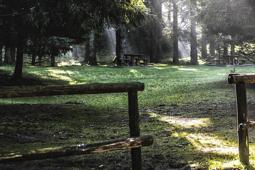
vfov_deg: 16.2
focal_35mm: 82
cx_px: 208
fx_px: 581
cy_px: -10
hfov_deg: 24.3
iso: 200
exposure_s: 1/125
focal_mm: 35
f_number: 4
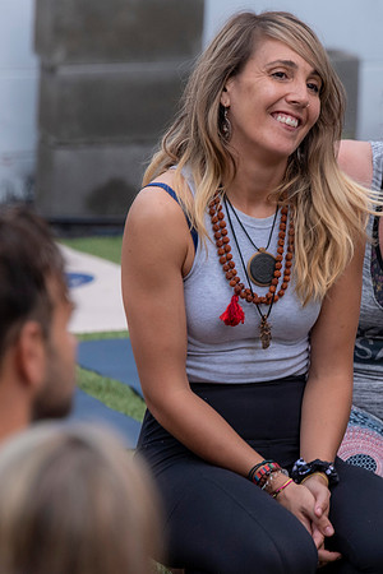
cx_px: 286
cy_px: 325
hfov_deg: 3.6
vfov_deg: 5.3
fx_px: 6157
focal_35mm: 386
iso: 800
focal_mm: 200
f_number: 4.5
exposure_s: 1/250
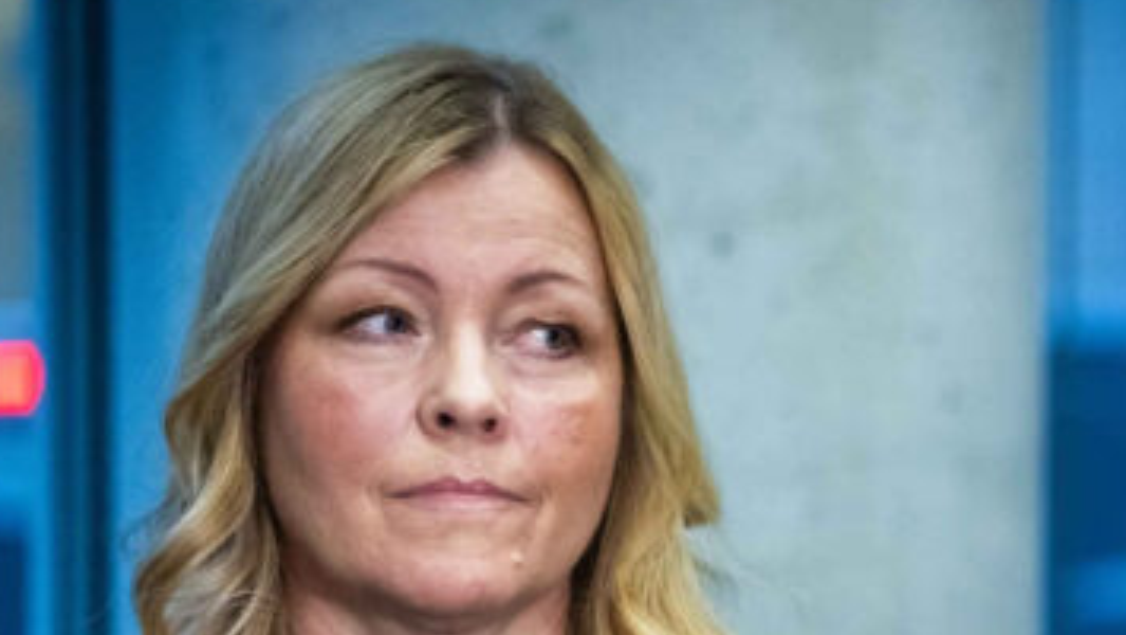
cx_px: 967
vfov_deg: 3.7
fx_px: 9767
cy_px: 664
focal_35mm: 327
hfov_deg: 6.6
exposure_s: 1/250
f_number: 4
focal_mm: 154
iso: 6400
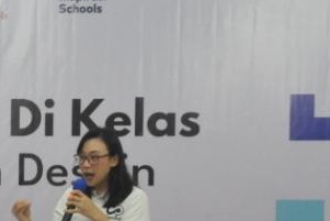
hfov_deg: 11.4
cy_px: 257
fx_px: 1602
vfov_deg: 7.8
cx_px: -107
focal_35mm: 175
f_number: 5.6
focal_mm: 35
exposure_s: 1/100
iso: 2000
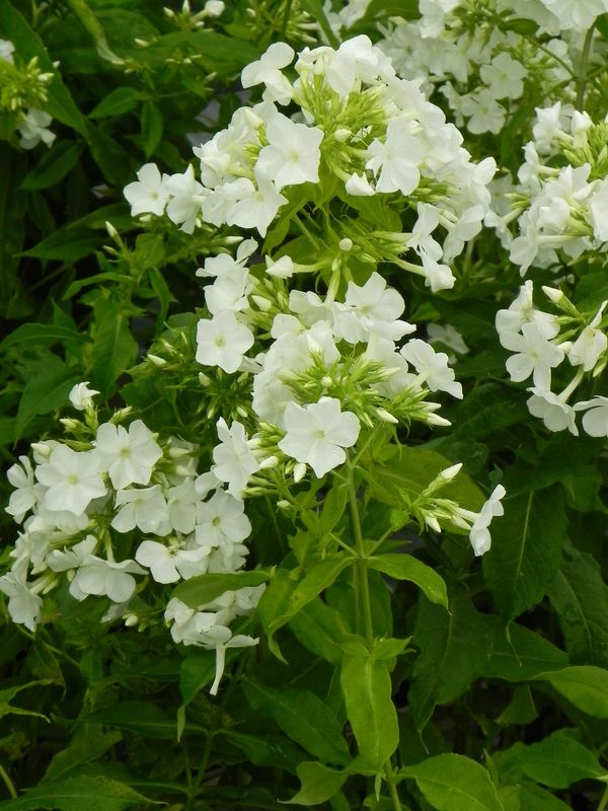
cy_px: 406
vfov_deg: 16.8
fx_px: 2740
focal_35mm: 117
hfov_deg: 12.7
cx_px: 304
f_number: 7.1
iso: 160
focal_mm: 20.8
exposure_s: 1/200
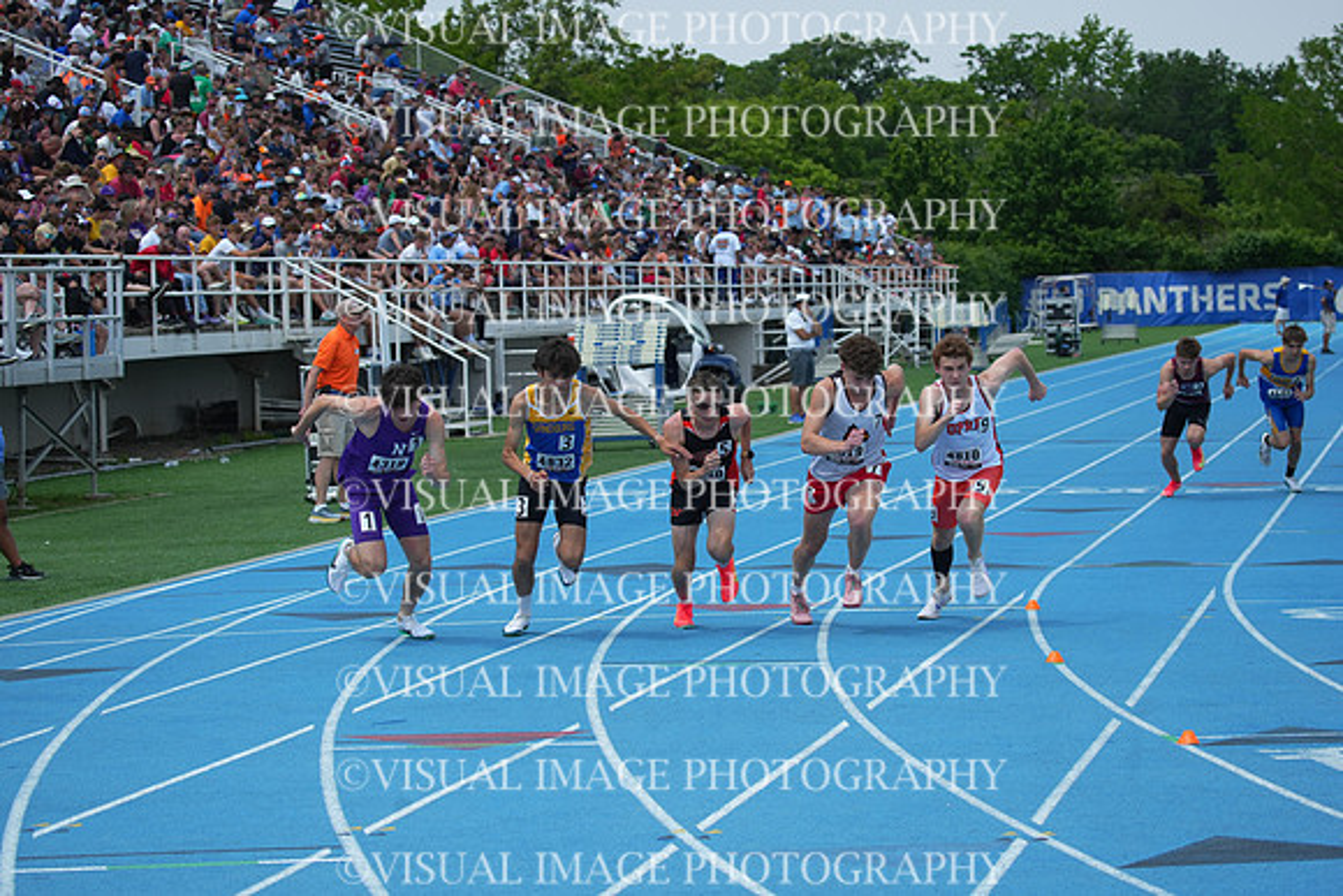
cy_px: 448
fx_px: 4291
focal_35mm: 115
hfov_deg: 17.8
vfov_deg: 11.9
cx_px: 672
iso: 400
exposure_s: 1/2000
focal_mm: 115
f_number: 5.6
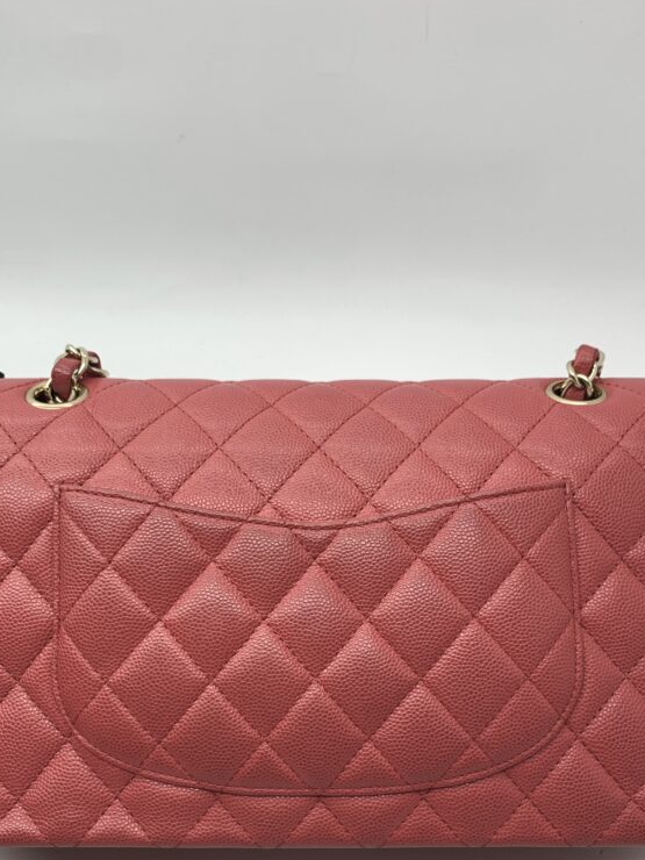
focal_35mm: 36
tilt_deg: -43.7
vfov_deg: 50.6
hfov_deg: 39.7
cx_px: 325
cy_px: 564
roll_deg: +3.4
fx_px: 894
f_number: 1.8
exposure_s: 1/100
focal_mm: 4.25
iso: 32
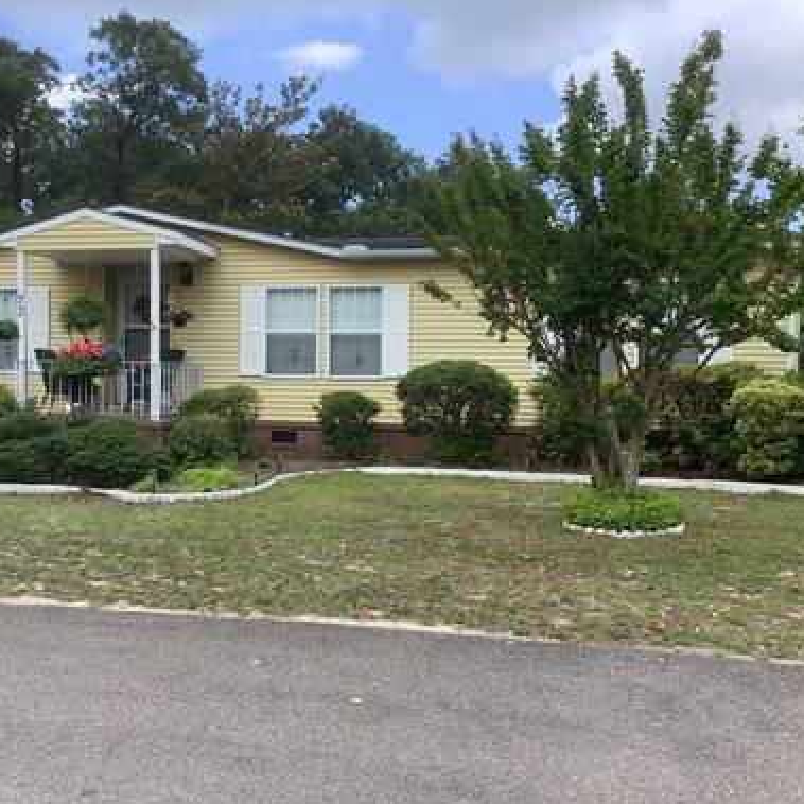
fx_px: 972
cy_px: 403
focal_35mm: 37
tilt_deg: -2.0
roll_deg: -1.1
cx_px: 305
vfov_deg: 44.9
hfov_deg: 44.6
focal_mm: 3.3
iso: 25
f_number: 2.4
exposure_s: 1/570
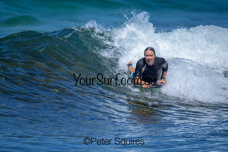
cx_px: 99
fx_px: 6915
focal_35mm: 1092
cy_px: 85
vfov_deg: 1.3
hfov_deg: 1.9
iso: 360
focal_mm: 800
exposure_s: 1/2500
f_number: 6.3
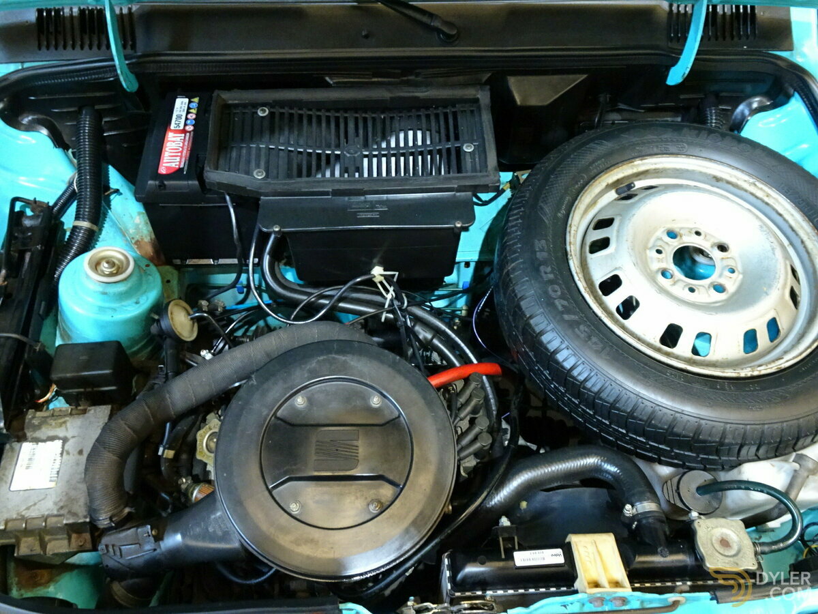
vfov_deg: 48.2
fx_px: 685
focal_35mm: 29
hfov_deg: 61.7
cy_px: 307
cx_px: 409
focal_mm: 4.92
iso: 800
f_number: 3.5
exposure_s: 1/6
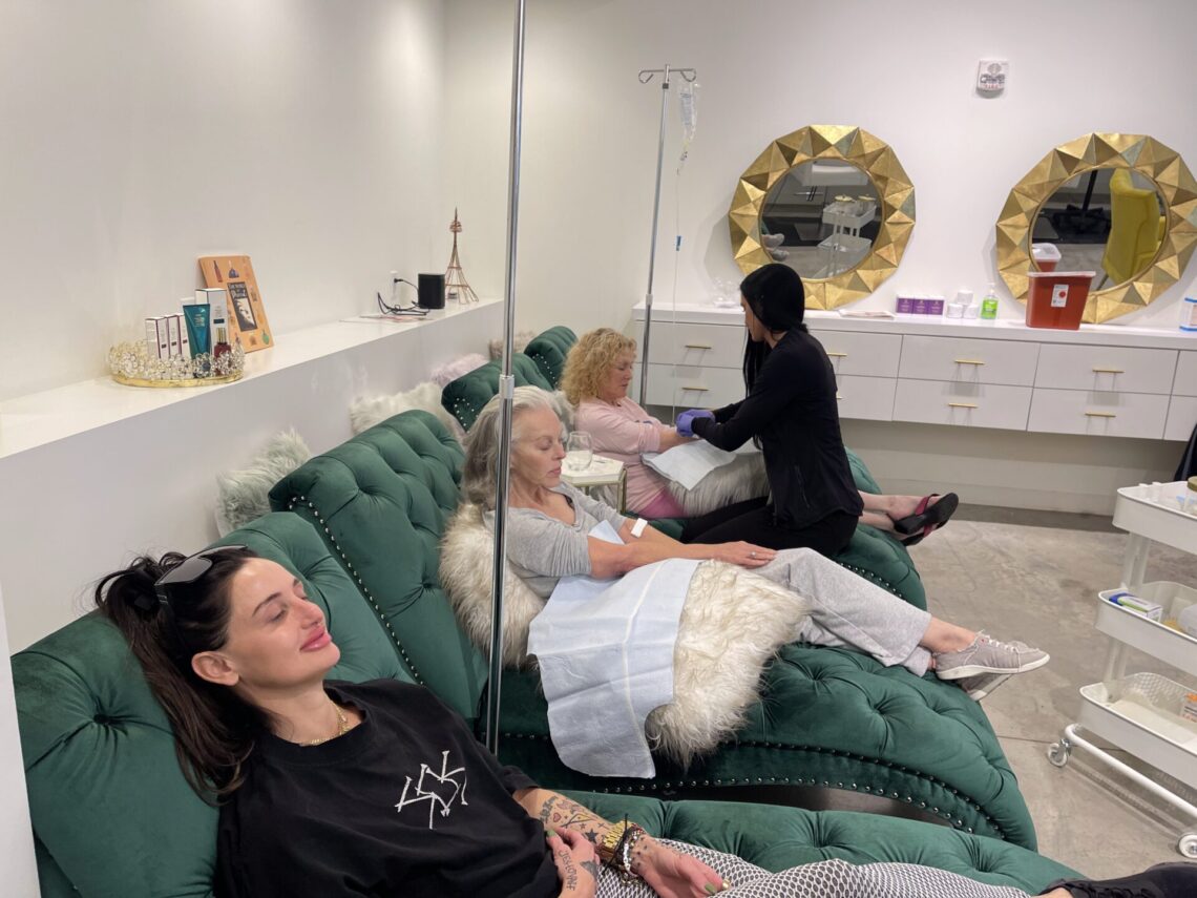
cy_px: 449
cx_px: 598
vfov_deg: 54.9
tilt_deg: -13.9
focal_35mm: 25
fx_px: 864
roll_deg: -2.6
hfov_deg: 69.4
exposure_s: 1/60
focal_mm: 5.1
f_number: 1.6
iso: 64
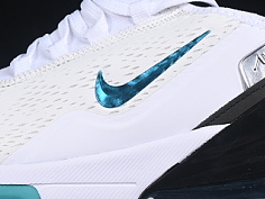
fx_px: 1868
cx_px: 122
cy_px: 58
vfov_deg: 6.1
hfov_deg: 8.1
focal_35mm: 244
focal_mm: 50
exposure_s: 1/80
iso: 160
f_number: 8
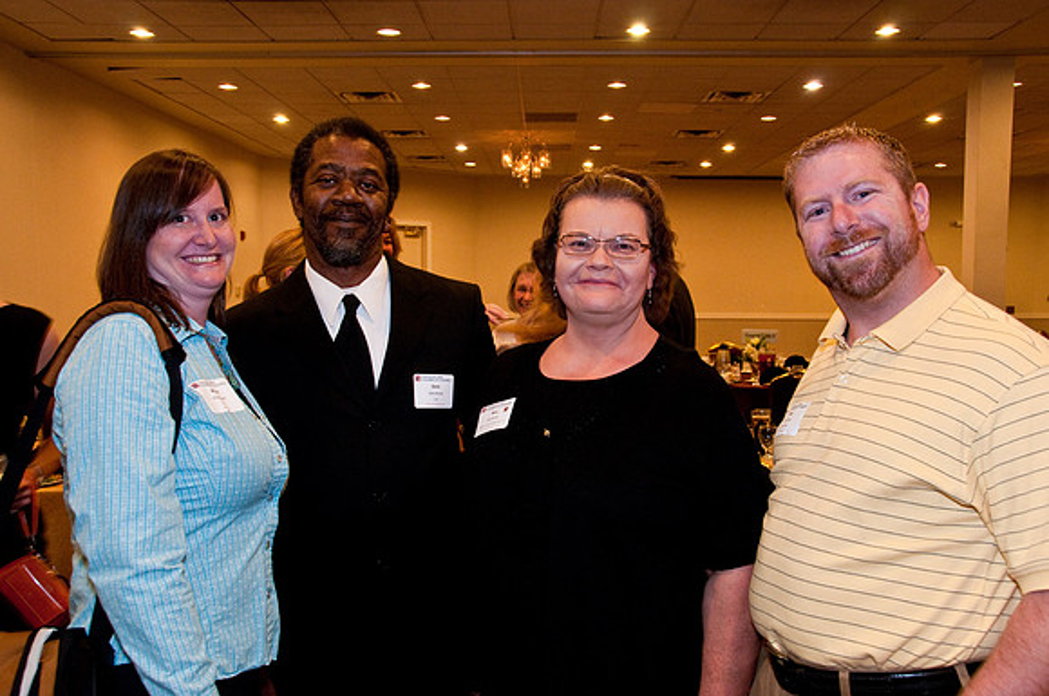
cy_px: 348
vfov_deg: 39.9
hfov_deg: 57.3
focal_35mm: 33
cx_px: 524
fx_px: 960
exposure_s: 1/30
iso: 640
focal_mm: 22
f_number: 6.3
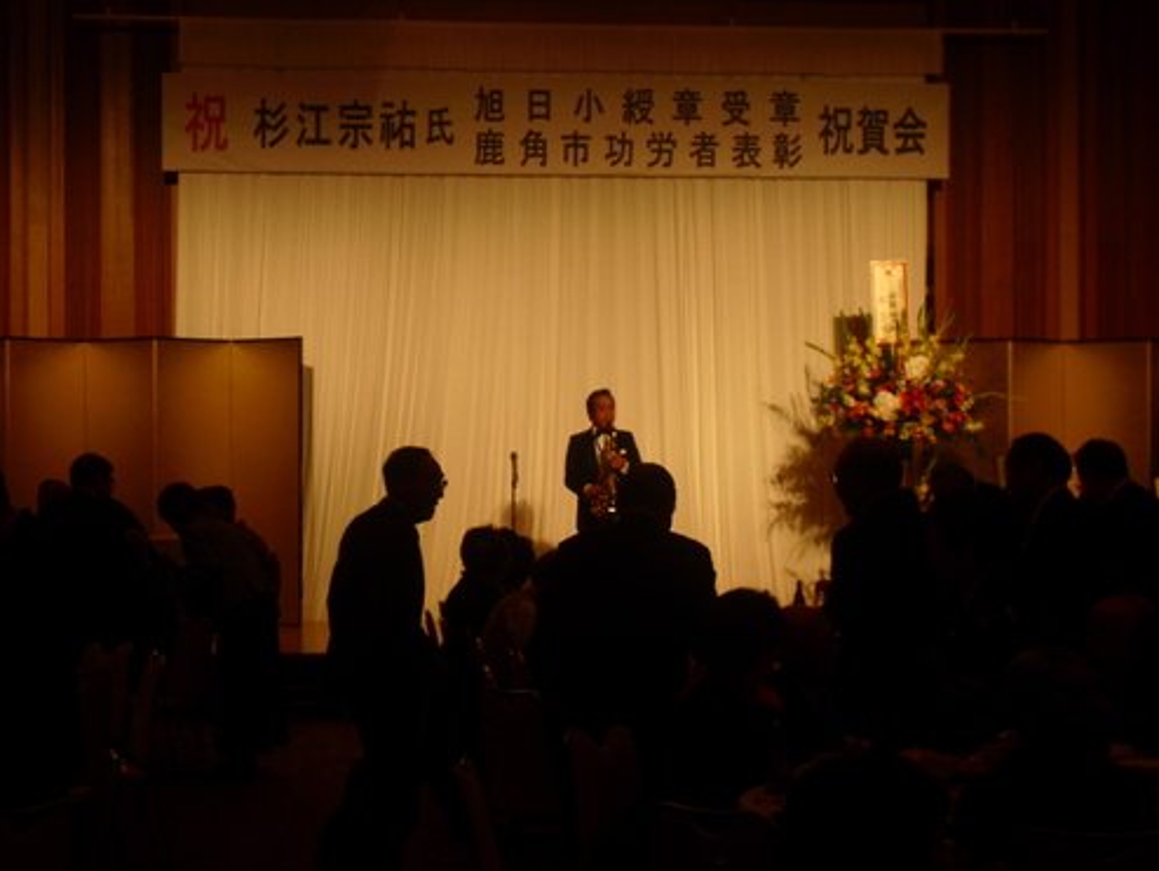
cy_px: 438
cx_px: 584
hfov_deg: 21.8
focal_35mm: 90
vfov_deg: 16.4
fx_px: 3015
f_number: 5.1
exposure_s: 1/80
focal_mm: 15.7
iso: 200
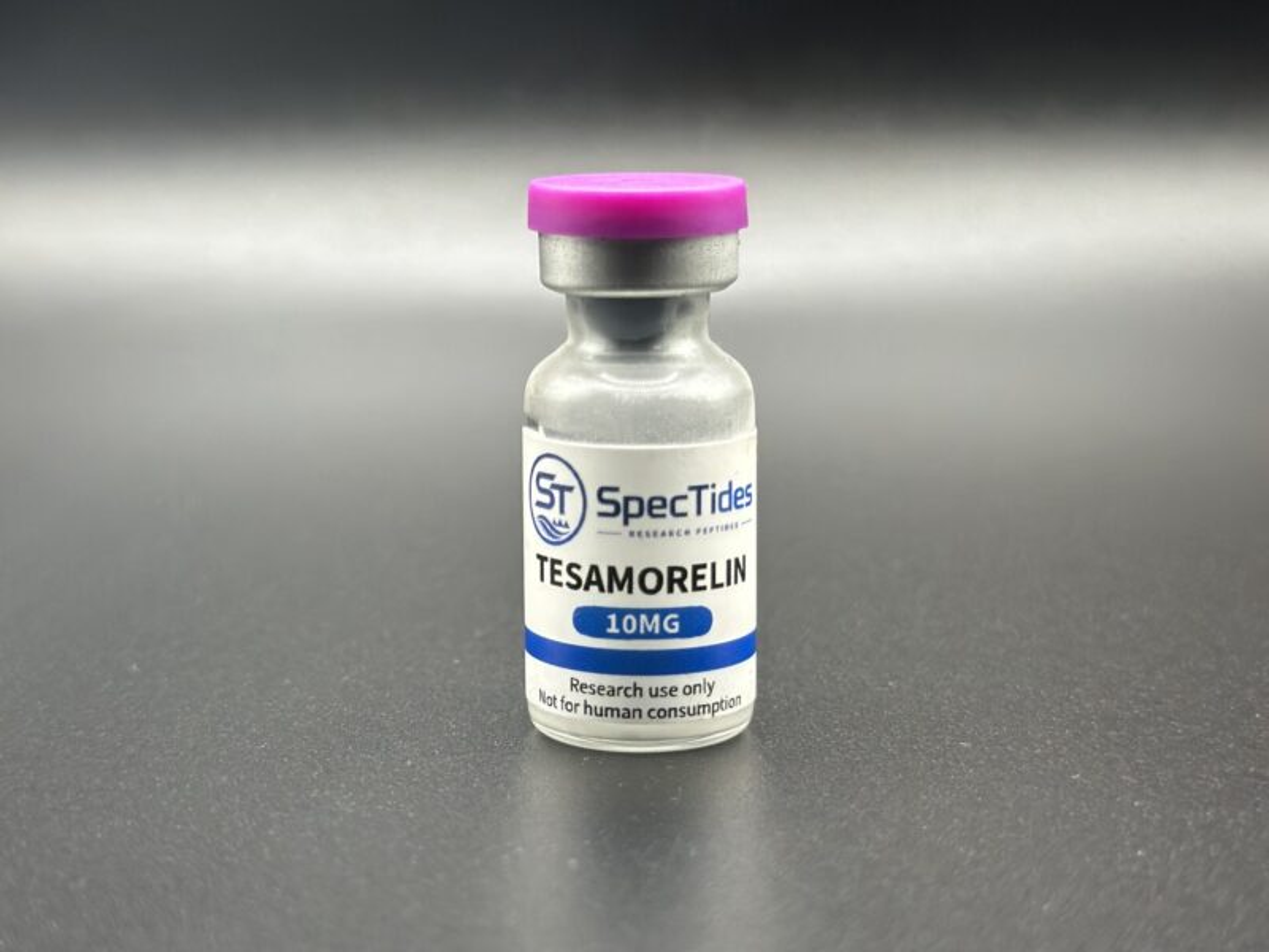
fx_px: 1760
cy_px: 476
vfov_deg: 30.3
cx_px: 634
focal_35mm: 48
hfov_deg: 39.7
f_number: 1.78
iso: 125
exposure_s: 1/120
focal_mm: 6.86
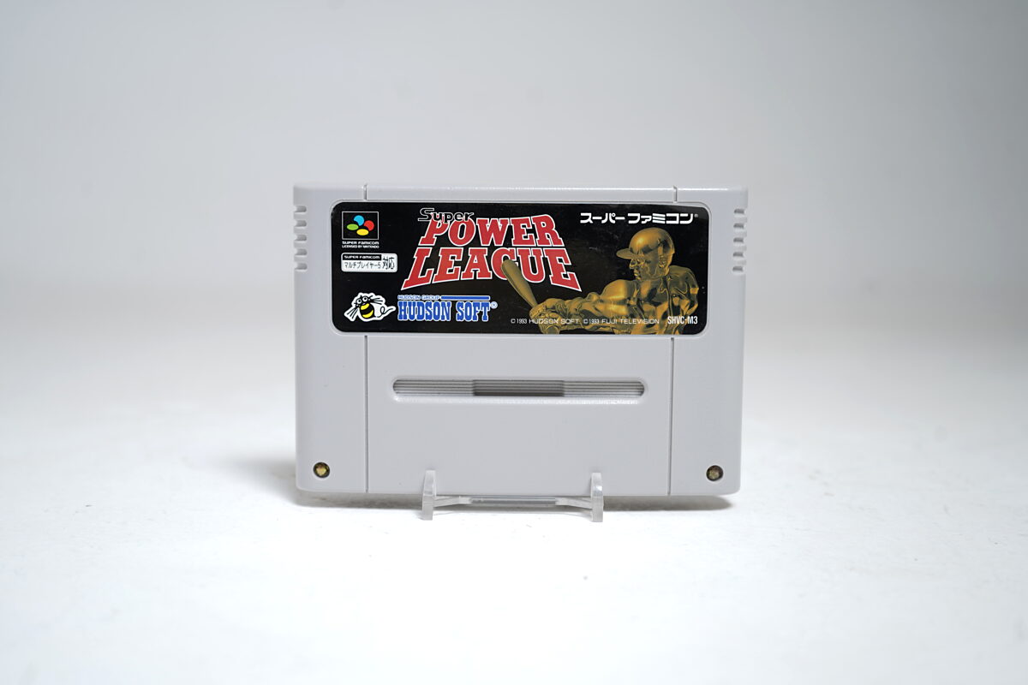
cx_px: 514
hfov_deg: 47.4
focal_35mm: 41
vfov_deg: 32.6
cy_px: 342
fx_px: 1171
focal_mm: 41
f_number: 5
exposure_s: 1/4
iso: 64
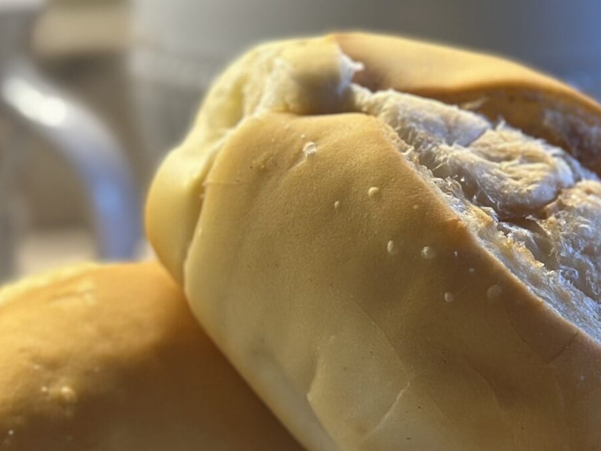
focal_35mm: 136
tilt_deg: -11.3
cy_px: 255
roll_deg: +0.4
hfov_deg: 14.5
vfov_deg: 10.9
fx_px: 2361
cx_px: 400
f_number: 1.78
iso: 200
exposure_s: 1/60
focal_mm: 6.86
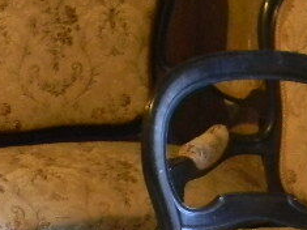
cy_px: 234
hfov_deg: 12.5
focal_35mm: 157
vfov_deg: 9.4
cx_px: 50
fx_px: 1392
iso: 400
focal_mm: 6.4
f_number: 3.7
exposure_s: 1/5.3
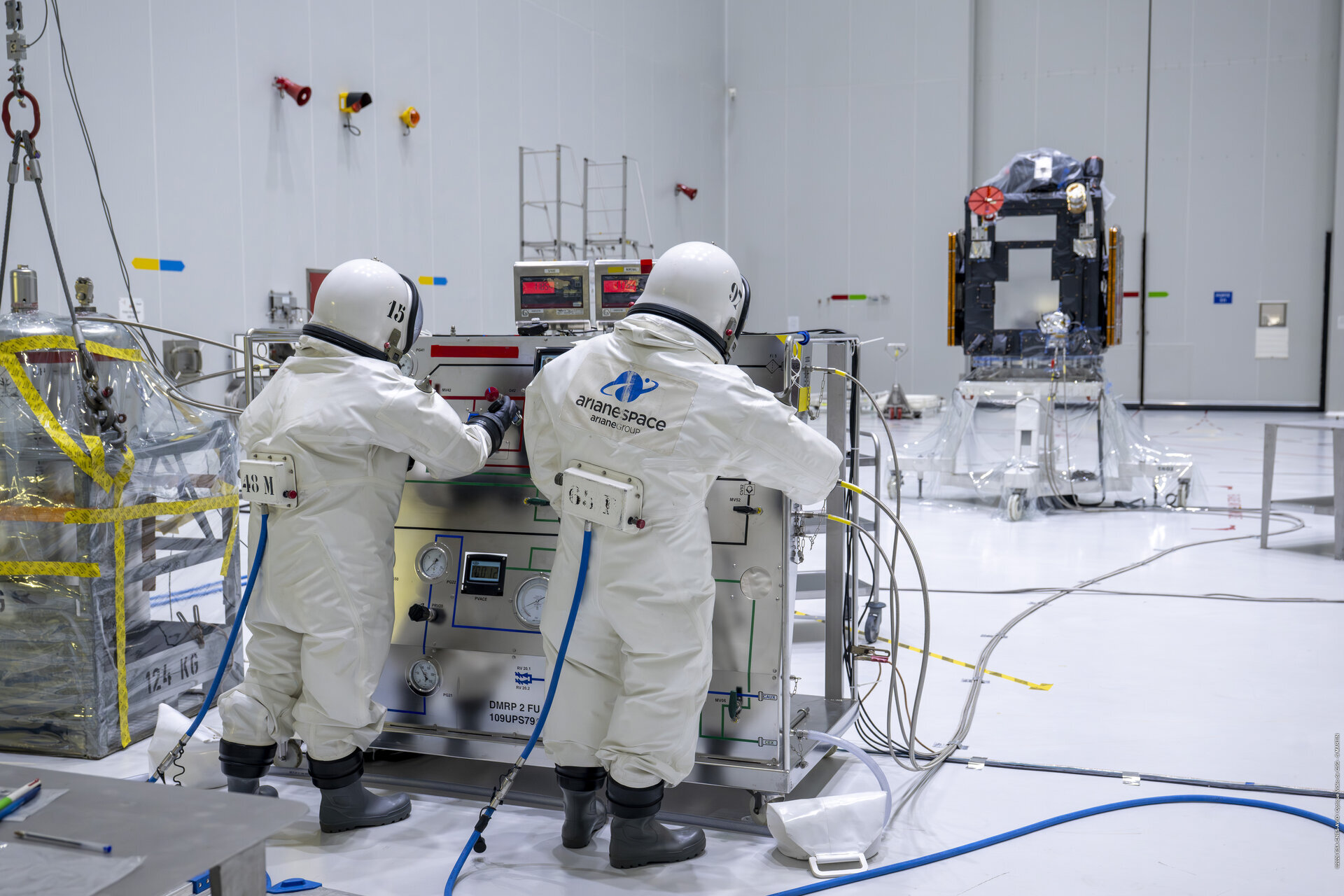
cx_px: 672
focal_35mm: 38
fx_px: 1419
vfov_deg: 35.1
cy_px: 448
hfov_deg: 50.7
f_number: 5
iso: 1600
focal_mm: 38
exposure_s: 1/80
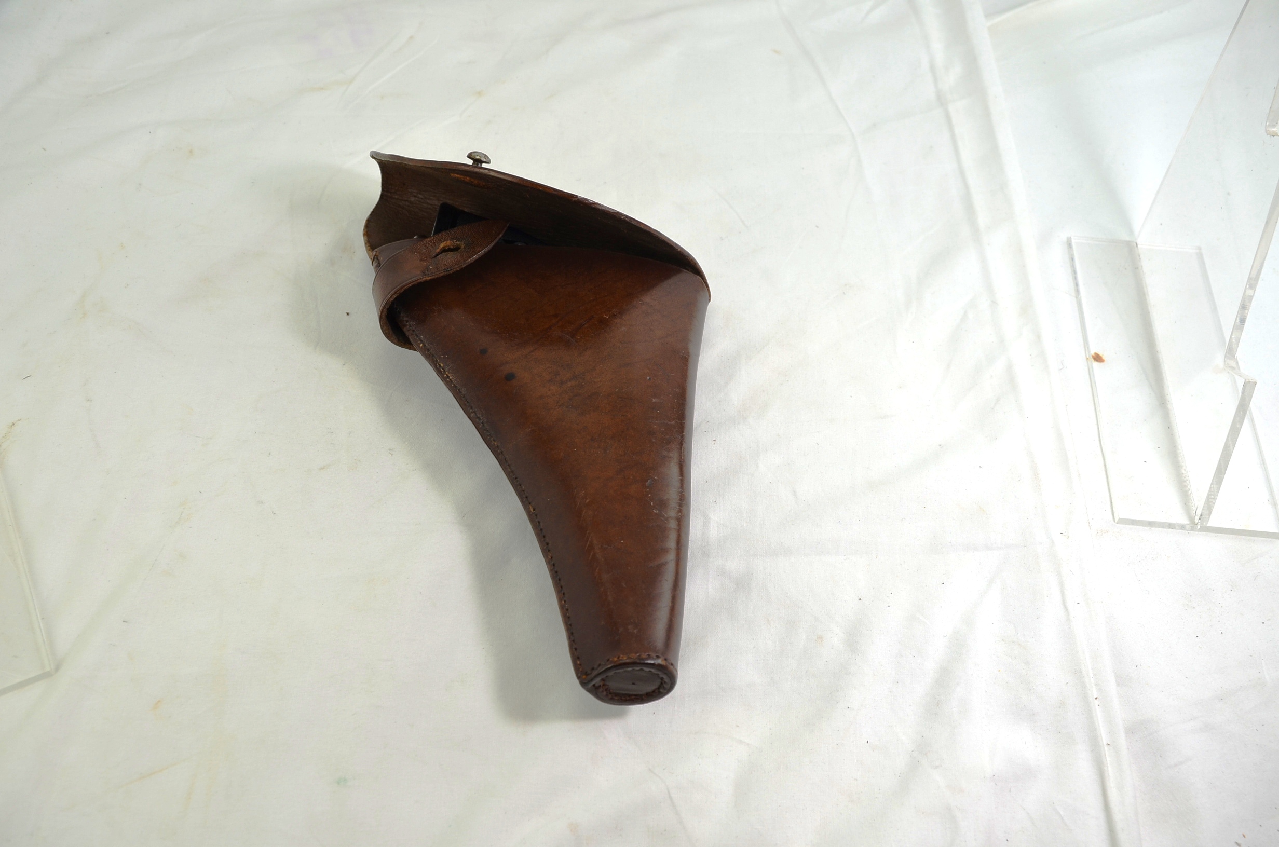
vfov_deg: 36.7
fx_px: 1276
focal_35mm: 36
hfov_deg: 53.2
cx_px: 640
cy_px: 424
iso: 200
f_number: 5.6
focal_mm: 24
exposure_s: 1/125
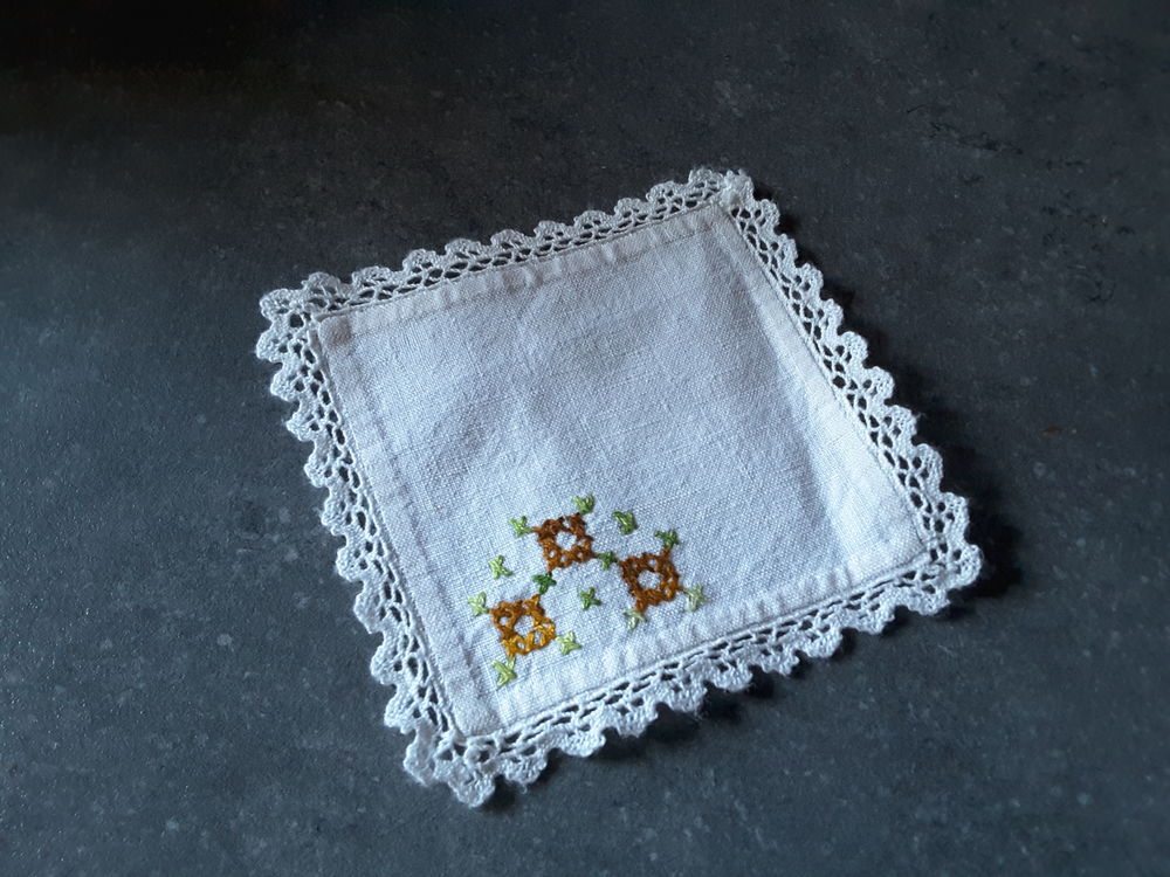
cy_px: 438
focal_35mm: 31
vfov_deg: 45.4
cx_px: 585
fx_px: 1048
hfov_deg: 58.4
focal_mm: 2.9
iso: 250
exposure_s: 1/17
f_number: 1.9
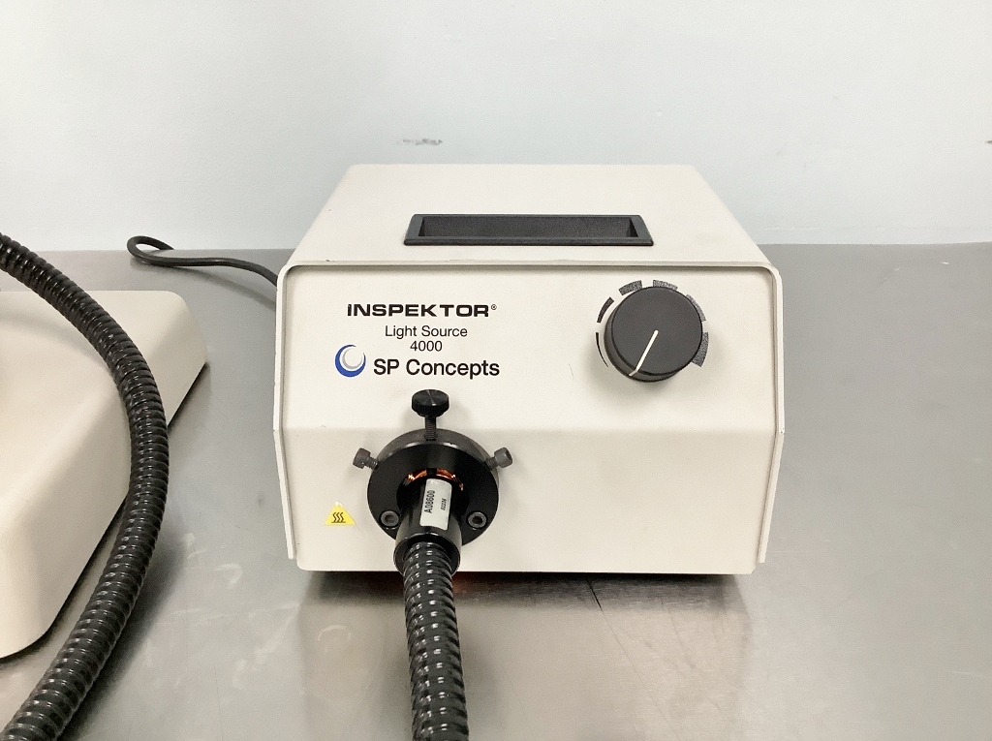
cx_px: 496
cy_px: 370
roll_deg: -1.8
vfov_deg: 45.3
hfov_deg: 58.4
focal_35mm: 31
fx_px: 887
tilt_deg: -28.9
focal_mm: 3.3
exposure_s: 1/60
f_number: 2.4
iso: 160
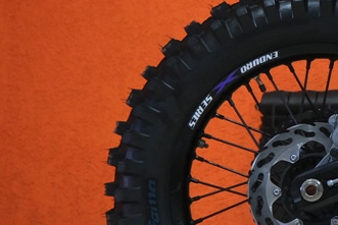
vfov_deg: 5.8
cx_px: 739
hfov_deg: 8.2
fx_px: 2226
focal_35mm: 237
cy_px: -67
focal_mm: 32.5
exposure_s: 1/100
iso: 1250
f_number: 4
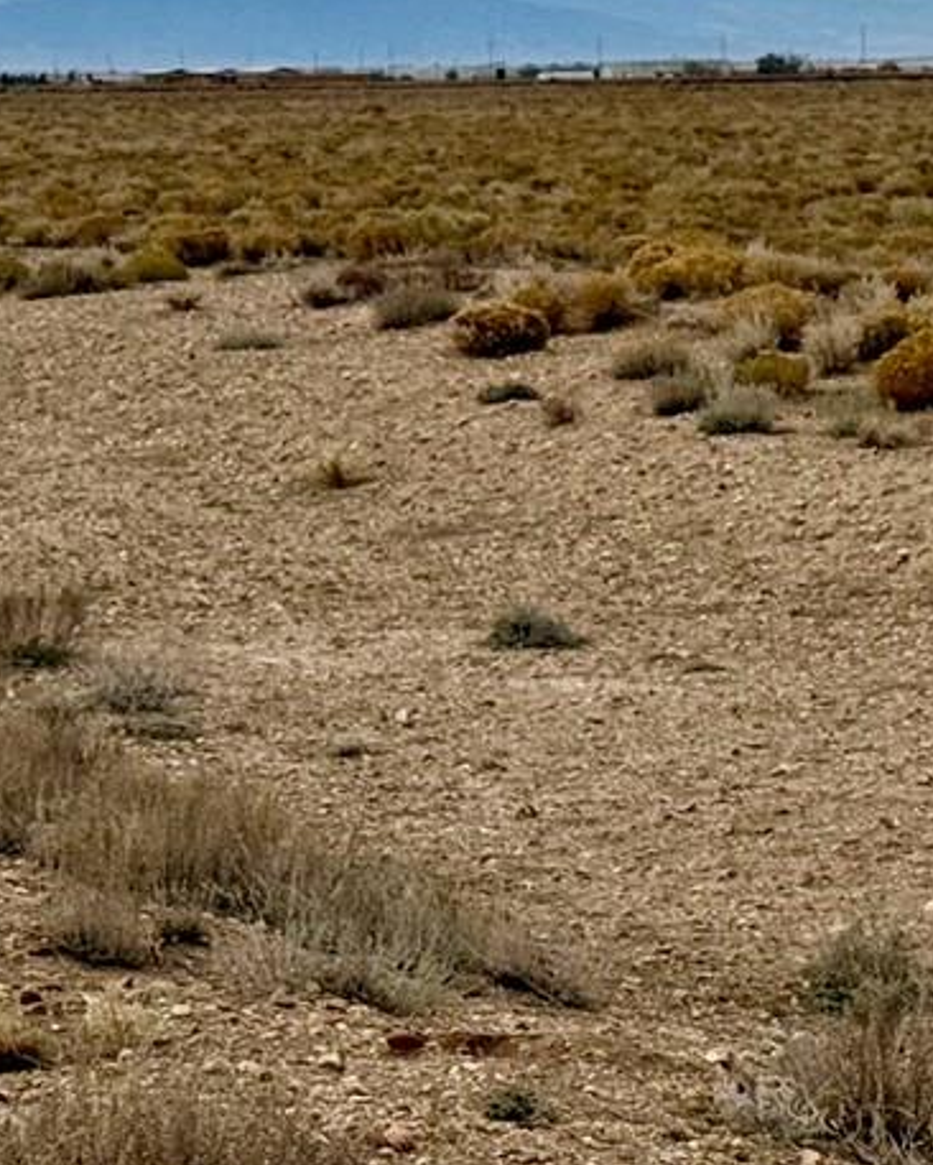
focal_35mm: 164
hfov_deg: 9.1
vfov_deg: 11.7
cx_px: 1468
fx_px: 5657
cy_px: 115
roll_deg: +0.7
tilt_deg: -1.6
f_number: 1.78
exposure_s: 1/7937
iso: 64
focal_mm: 6.76
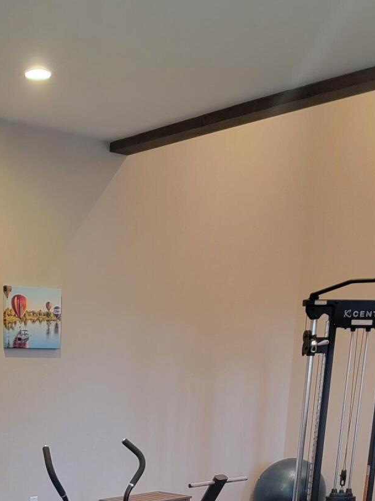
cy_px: 614
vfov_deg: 28.2
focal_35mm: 59
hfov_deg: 24.3
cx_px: 56
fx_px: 853
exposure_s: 1/40
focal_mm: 6.7
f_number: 1.8
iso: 500
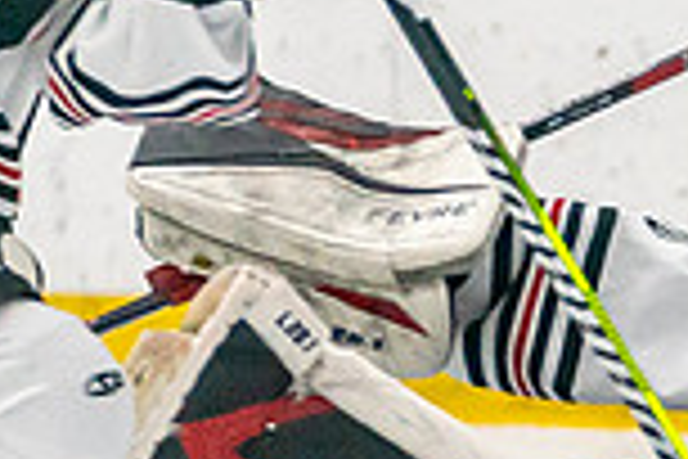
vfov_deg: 1.3
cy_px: 852
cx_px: 955
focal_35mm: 1074
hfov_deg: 1.9
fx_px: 20524
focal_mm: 164
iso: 3200
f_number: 2.8
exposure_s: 1/1250
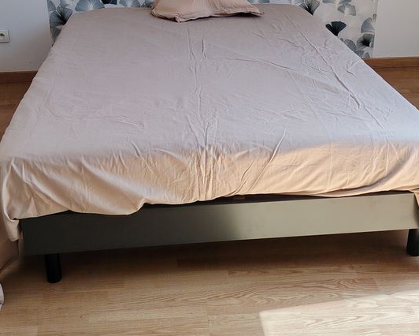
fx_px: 546
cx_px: 181
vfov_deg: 32.7
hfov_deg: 41.9
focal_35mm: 44
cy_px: 44
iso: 100
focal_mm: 5.25
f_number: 1.75
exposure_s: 1/185
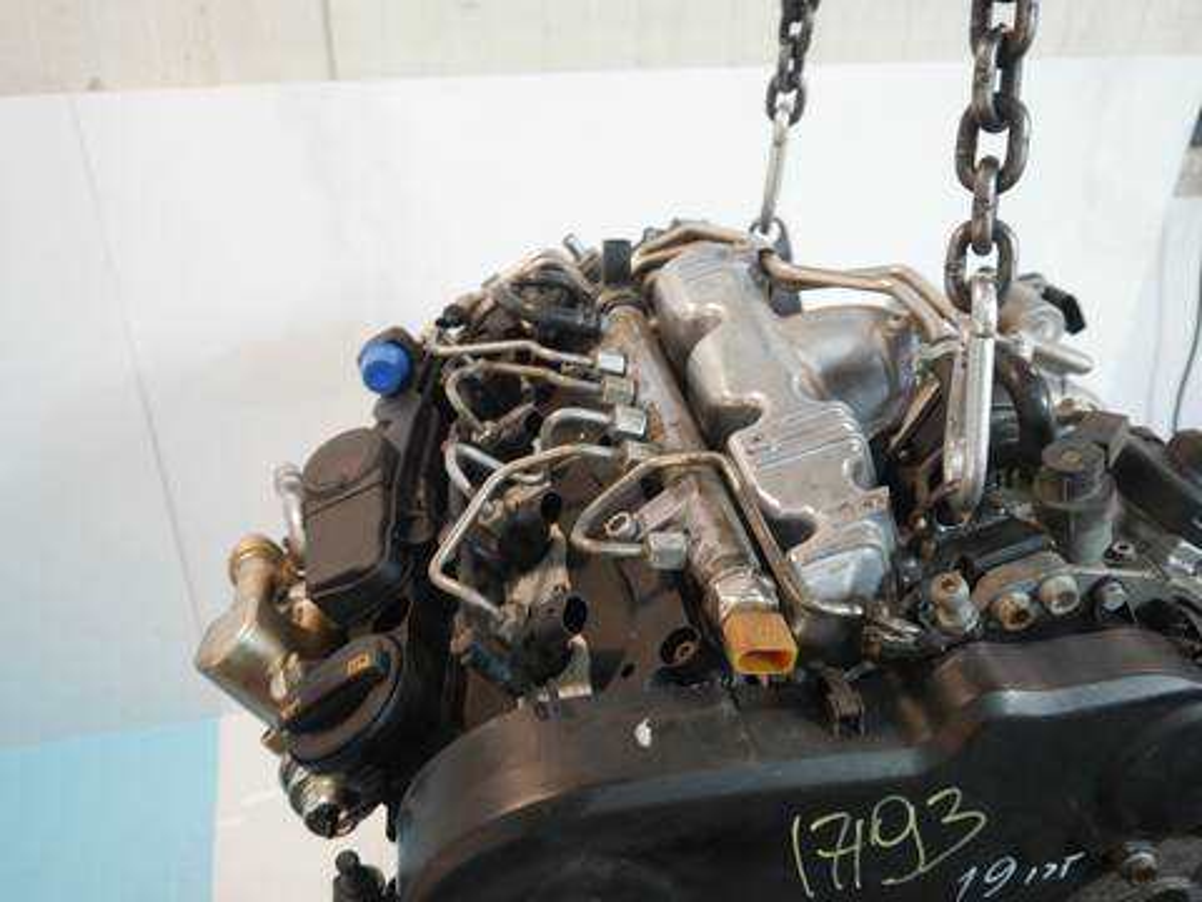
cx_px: 601
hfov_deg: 63.4
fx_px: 972
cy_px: 451
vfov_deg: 49.7
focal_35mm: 28
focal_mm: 14
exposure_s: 1/125
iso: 800
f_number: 3.5
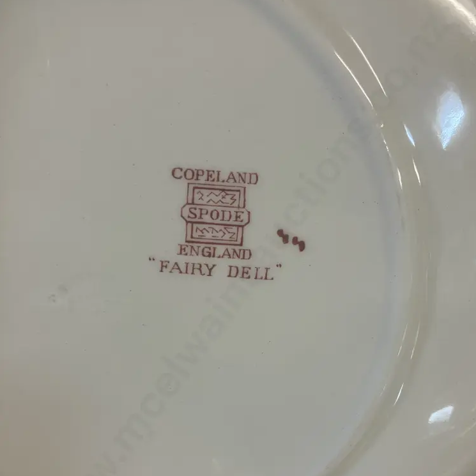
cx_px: 244
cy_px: 282
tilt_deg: -39.7
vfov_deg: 48.2
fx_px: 529
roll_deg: -0.5
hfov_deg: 48.4
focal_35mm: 34
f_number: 1.8
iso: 160
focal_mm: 3.99
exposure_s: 1/50
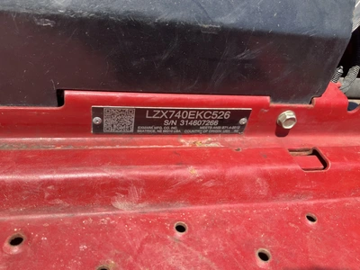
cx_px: 180
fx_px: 302
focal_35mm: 29
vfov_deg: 48.2
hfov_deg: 61.7
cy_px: 135
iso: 25
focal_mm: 3
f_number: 1.8
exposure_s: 1/978
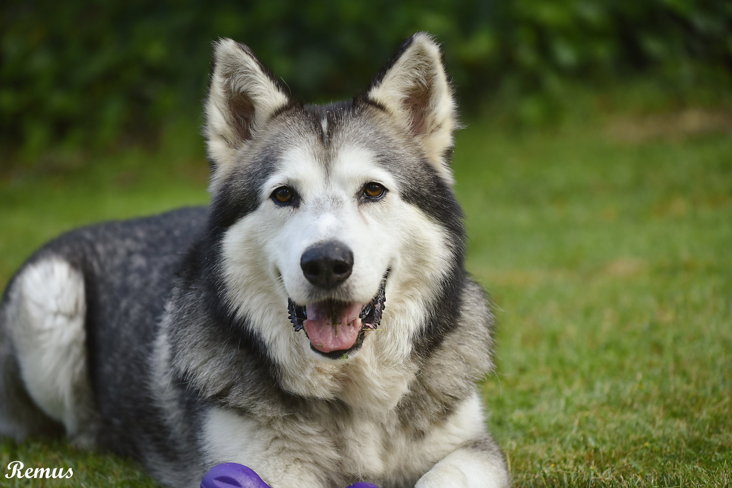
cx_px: 366
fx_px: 2643
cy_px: 244
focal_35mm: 130
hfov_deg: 15.8
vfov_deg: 10.6
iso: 400
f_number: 4
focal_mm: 130
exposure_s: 1/800
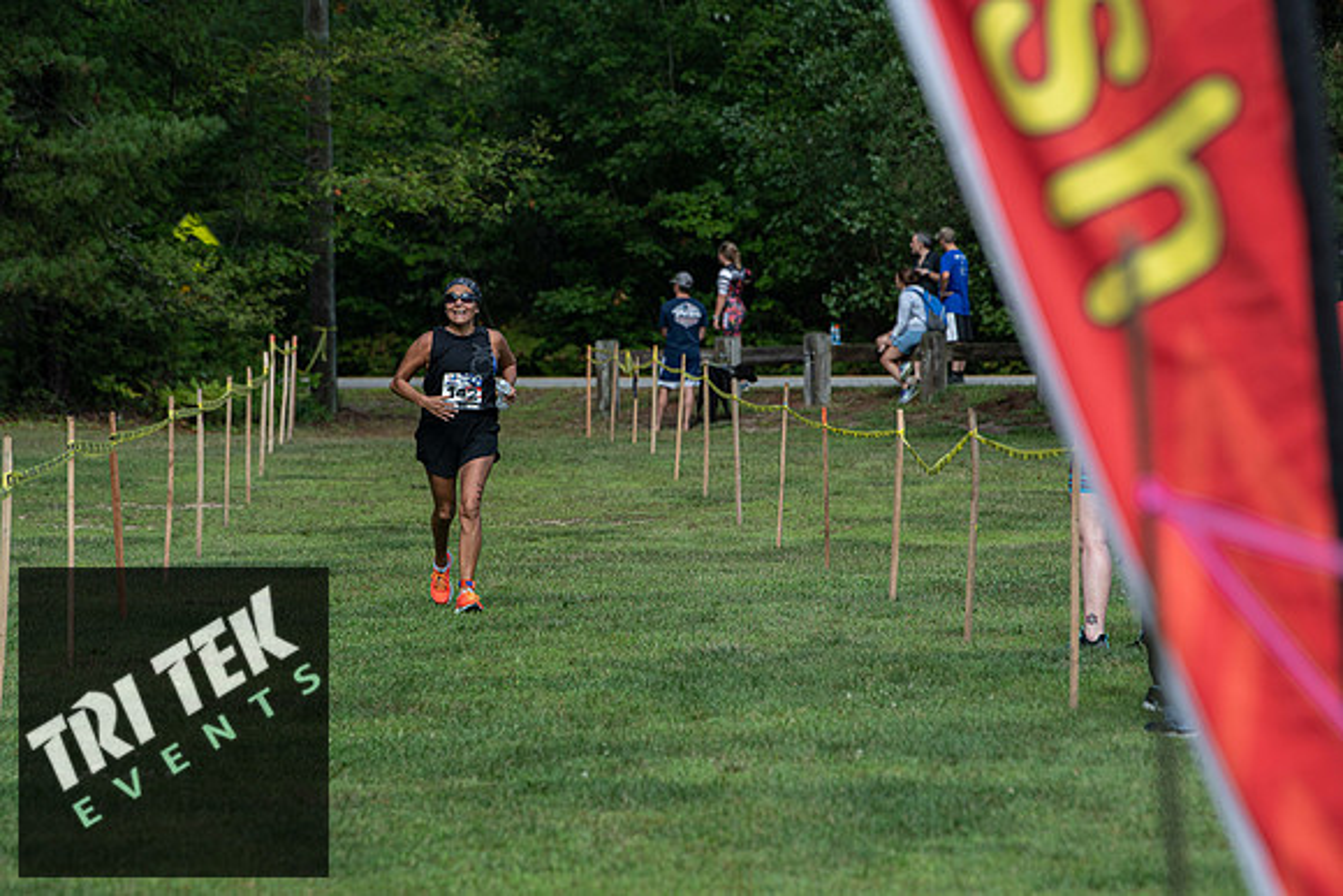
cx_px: 672
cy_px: 448
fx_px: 7463
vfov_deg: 6.9
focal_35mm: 200
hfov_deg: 10.3
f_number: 5.6
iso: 250
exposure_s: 1/800
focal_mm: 200
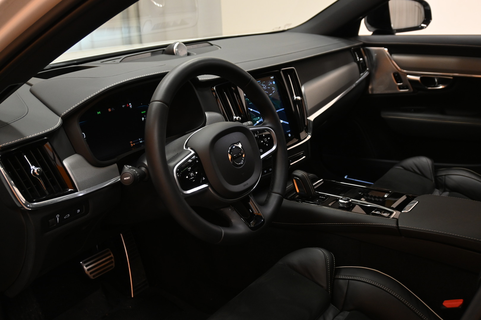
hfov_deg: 55.1
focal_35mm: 34
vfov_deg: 38.4
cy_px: 160
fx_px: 461
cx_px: 240
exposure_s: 1/40
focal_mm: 23
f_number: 4.2
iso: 800
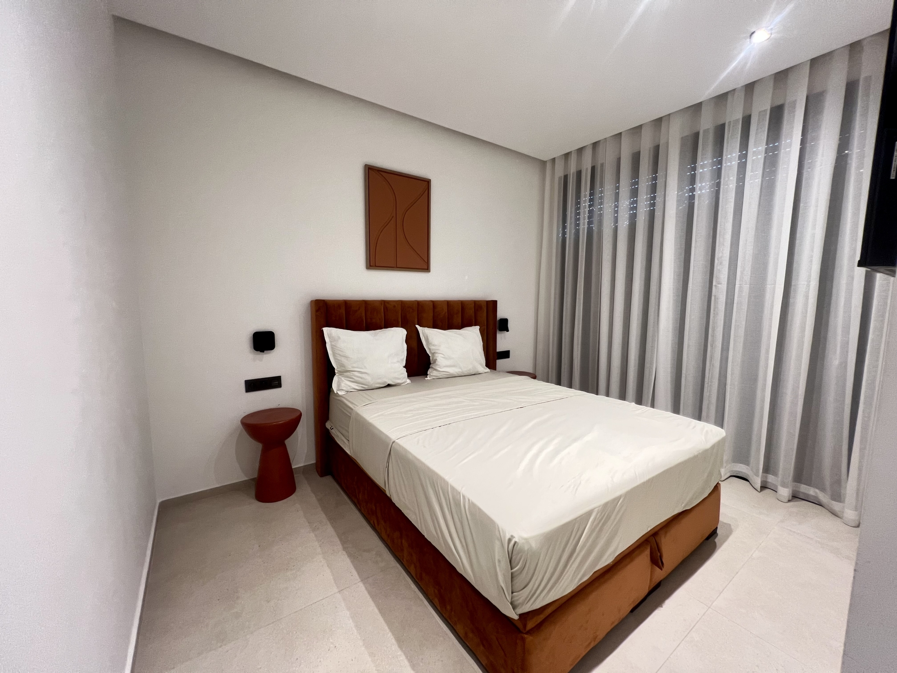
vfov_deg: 89.9
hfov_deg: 106.2
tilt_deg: -6.2
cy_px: 336
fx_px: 337
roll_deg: -0.3
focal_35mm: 13
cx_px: 448
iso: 200
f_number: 1.8
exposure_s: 1/50
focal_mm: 1.57
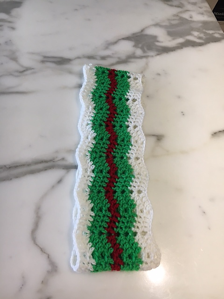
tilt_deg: -60.1
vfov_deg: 61.7
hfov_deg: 48.2
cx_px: 112
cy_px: 150
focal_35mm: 29
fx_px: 250
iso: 32
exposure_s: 1/30
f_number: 2.2
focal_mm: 4.15
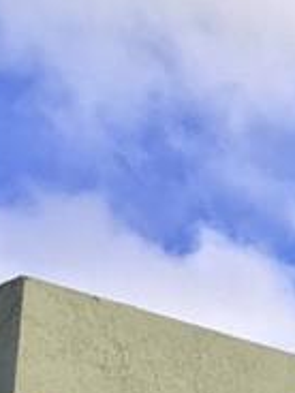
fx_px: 2148
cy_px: 1057
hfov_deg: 6.9
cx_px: 938
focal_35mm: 189
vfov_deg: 9.0
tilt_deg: +11.8
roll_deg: -0.7
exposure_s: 1/818
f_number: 2.2
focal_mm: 4.15
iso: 25
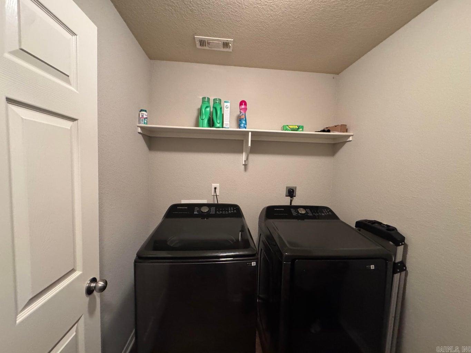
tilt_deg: -3.5
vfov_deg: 85.7
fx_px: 191
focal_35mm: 14
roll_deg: -1.8
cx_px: 236
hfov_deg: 102.1
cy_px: 176
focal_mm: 2.22
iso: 800
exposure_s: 1/60
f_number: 2.2
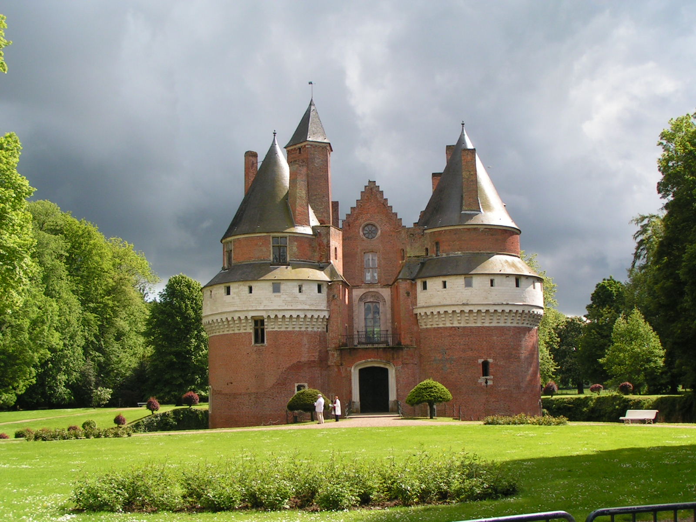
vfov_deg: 33.6
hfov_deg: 43.9
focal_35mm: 43
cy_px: 261
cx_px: 348
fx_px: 865
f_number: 5.6
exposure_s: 1/200
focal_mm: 6.6
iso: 50
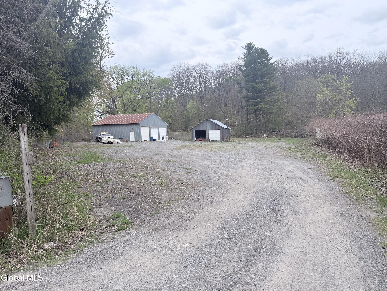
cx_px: 194
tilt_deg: -2.4
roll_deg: +1.1
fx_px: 268
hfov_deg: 71.6
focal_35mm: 24
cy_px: 146
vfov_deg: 56.8
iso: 80
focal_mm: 6.76
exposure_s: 1/1250
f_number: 1.78
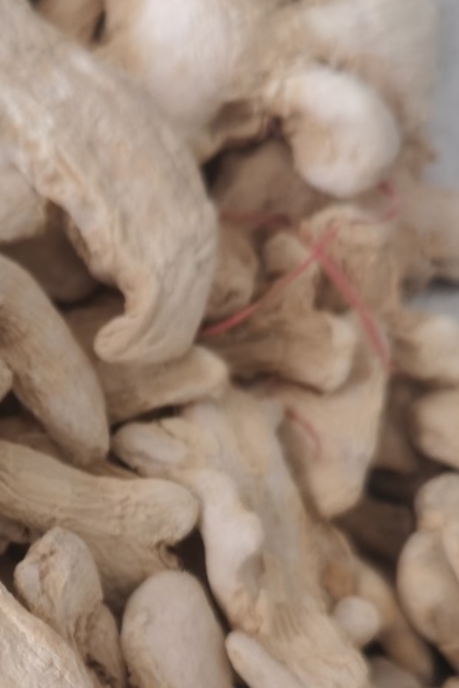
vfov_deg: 30.9
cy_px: 509
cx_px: 25
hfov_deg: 20.7
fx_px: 1224
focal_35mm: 64
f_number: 1.8
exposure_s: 1/60
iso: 80
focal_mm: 5.58
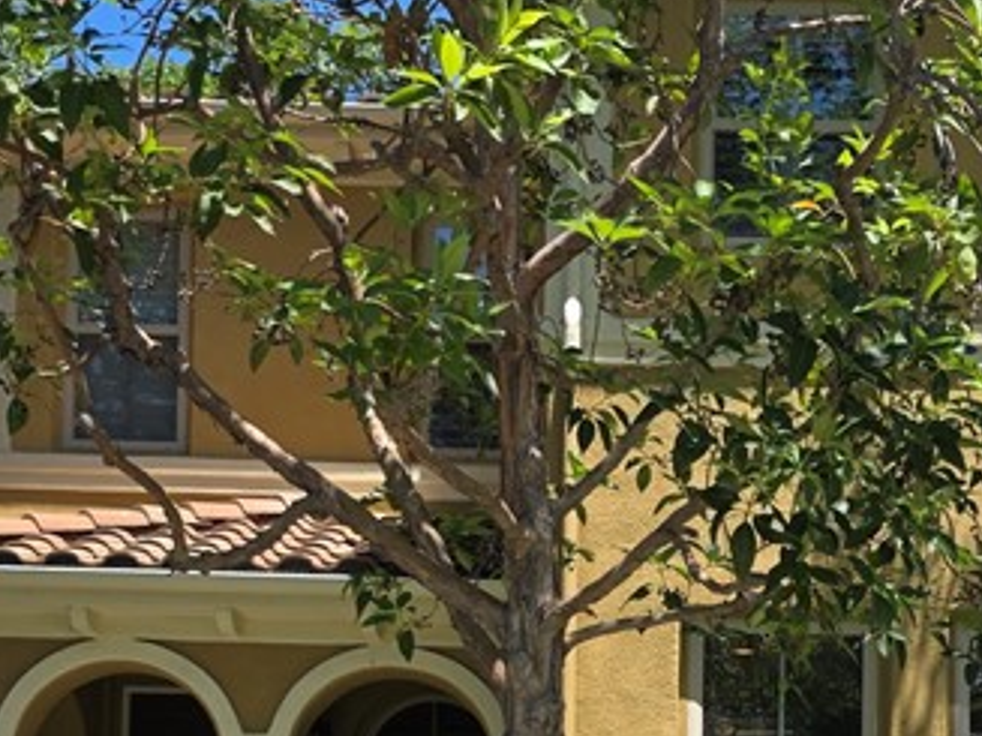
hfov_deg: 26.9
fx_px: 2042
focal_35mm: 72
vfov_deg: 19.4
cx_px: 622
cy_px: 844
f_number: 1.7
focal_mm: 6.3
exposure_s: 1/3409
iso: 80
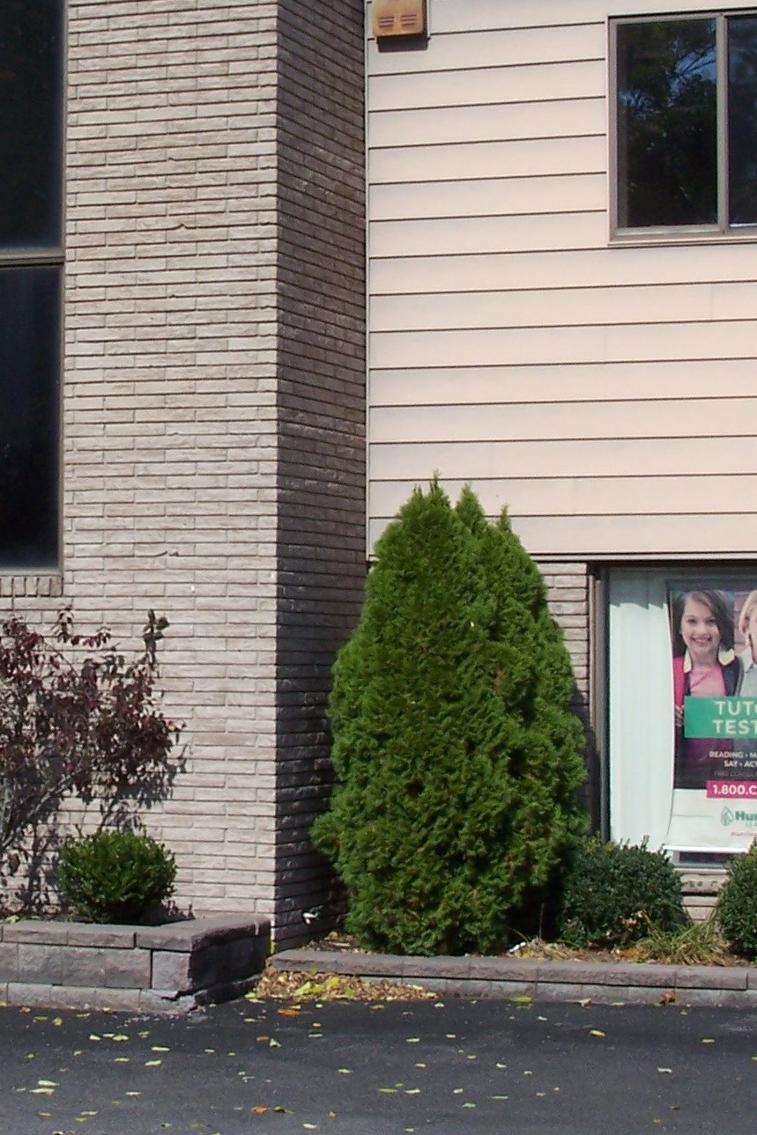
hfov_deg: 12.9
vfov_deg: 19.2
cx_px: 173
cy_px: 369
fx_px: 3344
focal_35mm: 106
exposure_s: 1/500
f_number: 5.6
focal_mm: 8.5
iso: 80
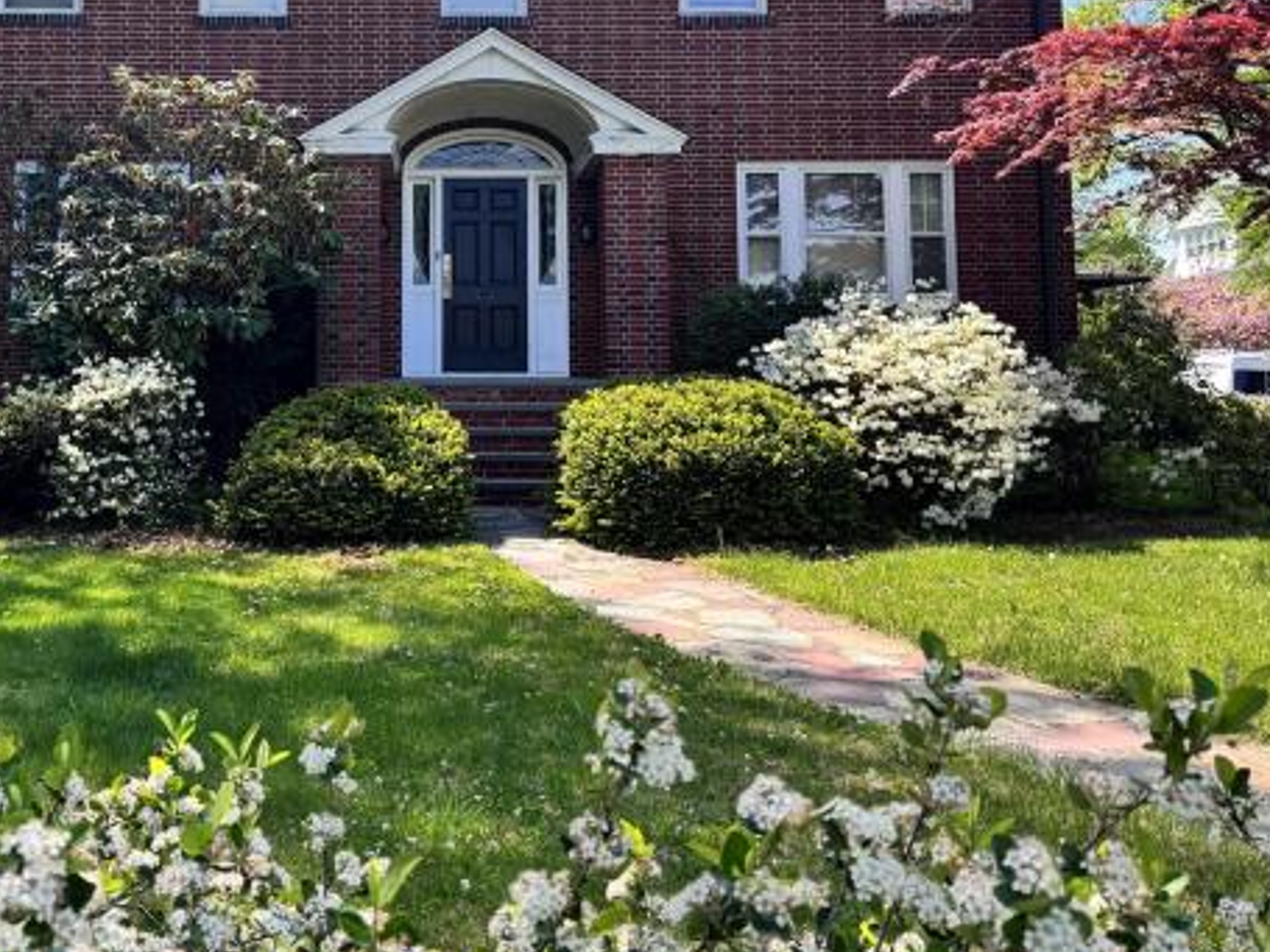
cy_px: 226
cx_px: 433
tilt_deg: +6.3
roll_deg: -0.6
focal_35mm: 38
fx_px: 1394
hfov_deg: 48.2
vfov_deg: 36.7
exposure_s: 1/1094
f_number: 1.78
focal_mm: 6.76
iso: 80
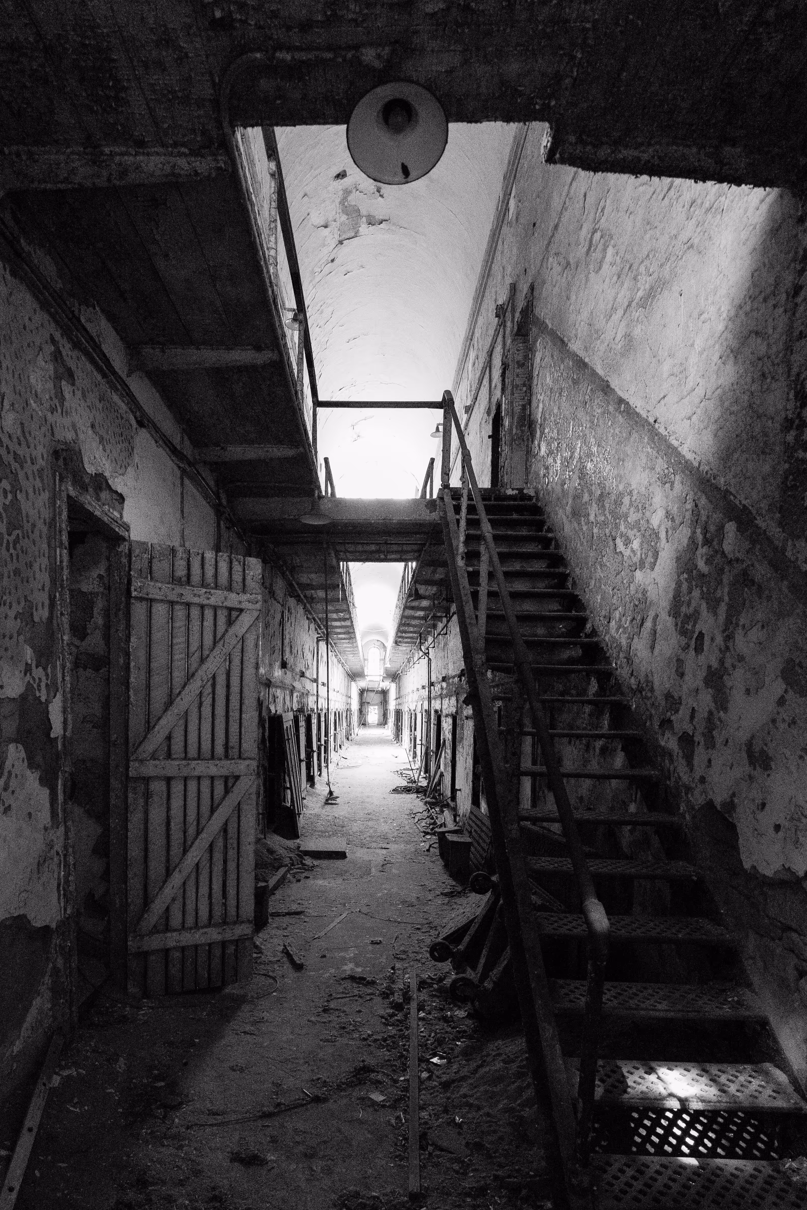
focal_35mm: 20
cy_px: 750
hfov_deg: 61.8
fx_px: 672
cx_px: 362
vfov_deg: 82.5
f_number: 5
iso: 6400
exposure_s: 1/100
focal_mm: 16
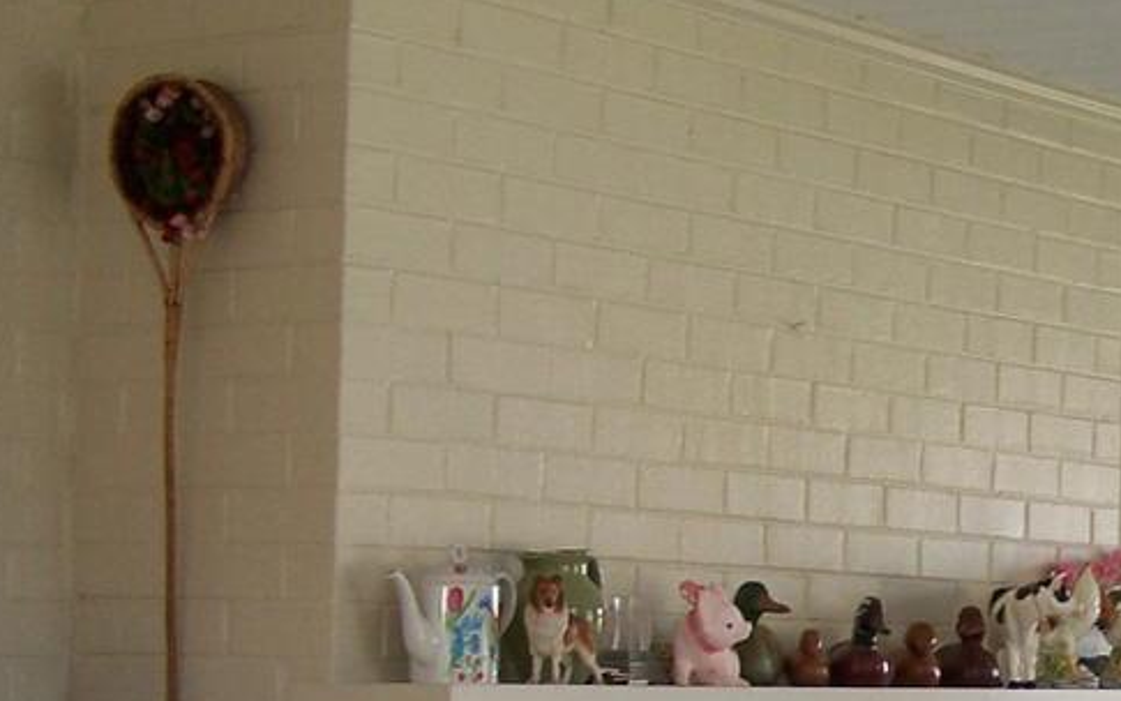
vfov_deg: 12.2
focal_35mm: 106
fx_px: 3239
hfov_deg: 18.8
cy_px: 729
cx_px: 1239
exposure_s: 1/50
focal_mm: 6.3
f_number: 2.8
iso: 80
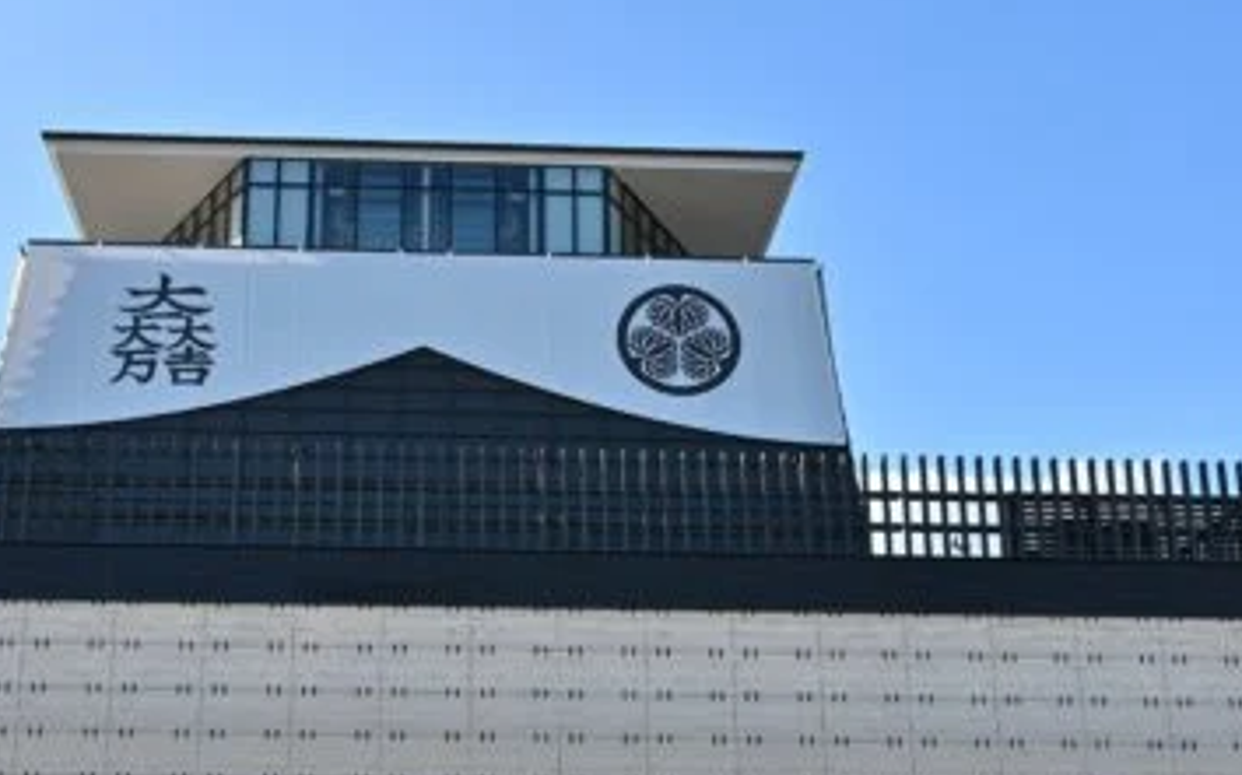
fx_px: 1793
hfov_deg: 38.1
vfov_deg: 24.1
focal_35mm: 53
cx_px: 512
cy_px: 587
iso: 100
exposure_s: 1/250
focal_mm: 24
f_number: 8
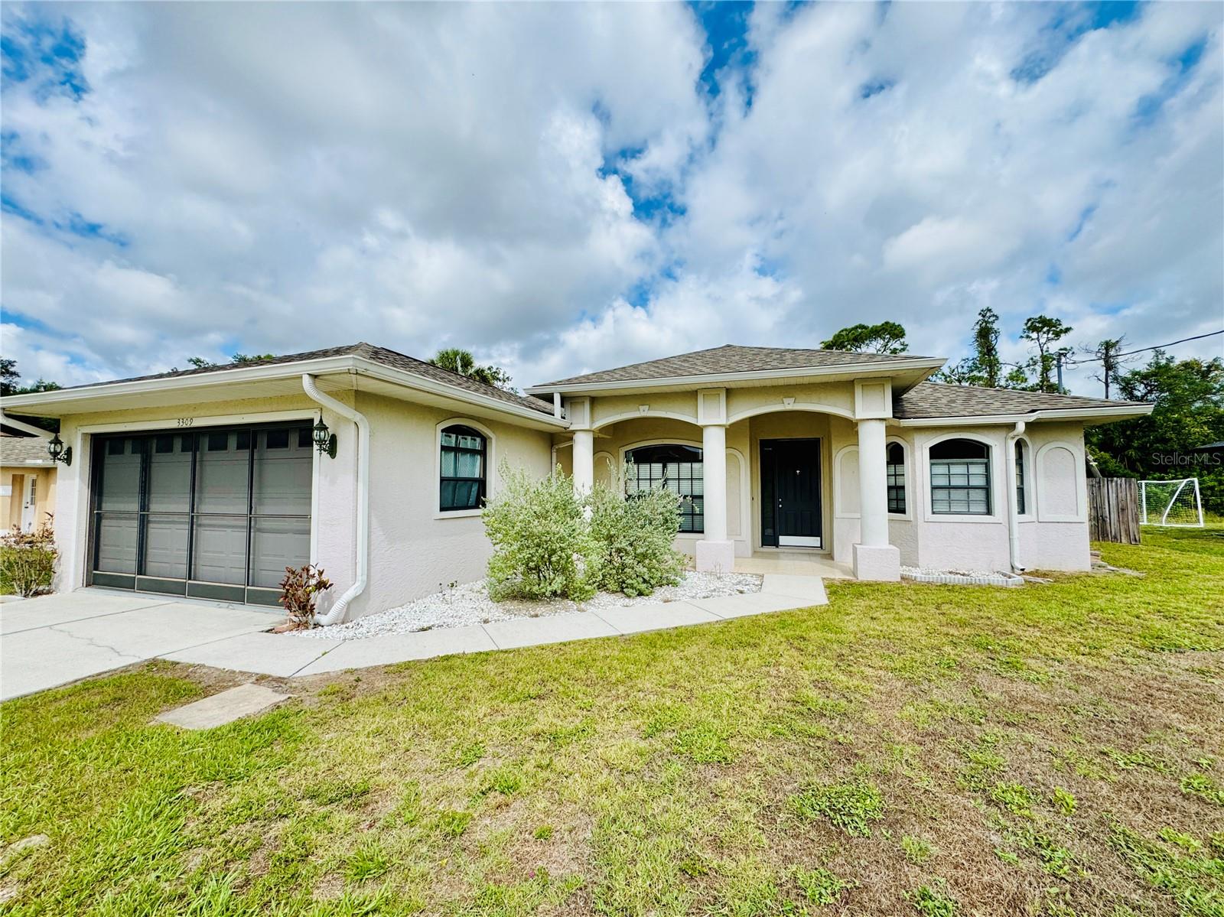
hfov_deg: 102.1
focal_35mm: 14
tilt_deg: +3.5
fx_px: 495
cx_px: 612
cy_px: 458
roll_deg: +0.8
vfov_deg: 85.6
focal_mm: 2.22
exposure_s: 1/2415
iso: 40
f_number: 2.2
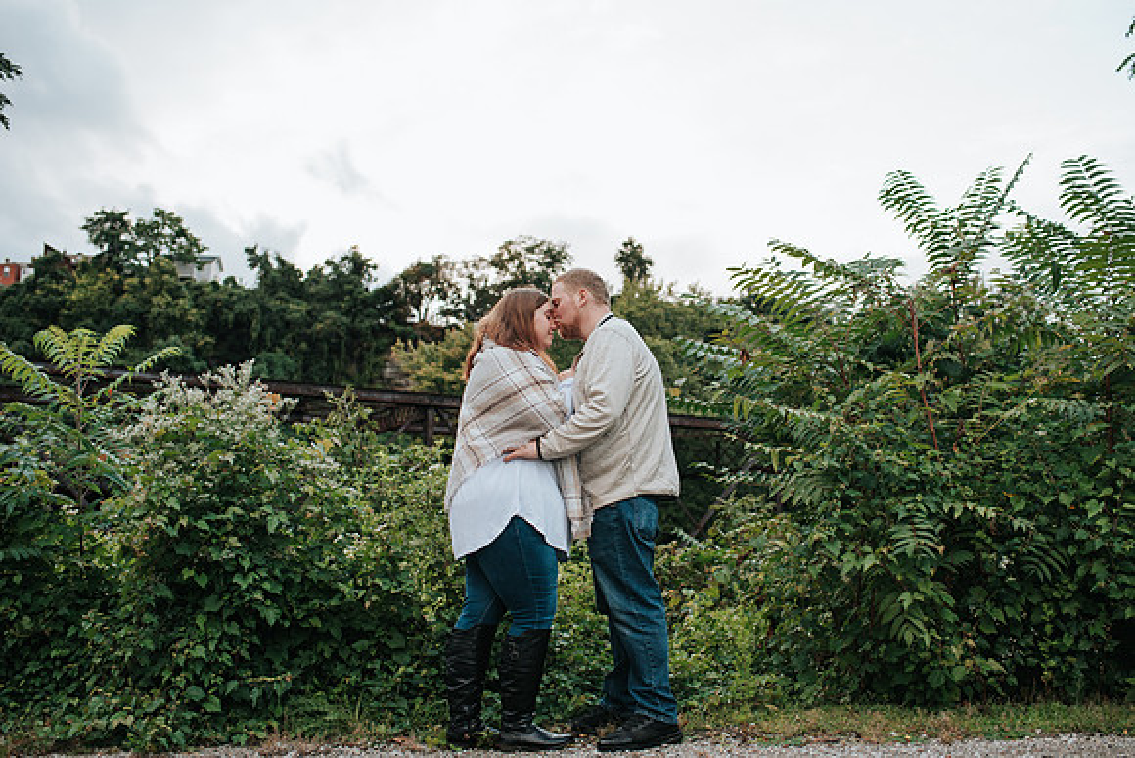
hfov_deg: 51.8
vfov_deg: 35.9
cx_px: 594
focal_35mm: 37
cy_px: 380
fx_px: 1168
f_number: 3.2
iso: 800
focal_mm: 35
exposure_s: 1/500
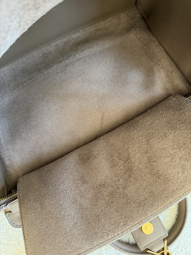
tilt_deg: -85.8
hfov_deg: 56.8
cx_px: 96
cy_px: 128
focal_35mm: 24
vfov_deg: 71.6
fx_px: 177
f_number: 1.78
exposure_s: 1/60
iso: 320
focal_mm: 6.76
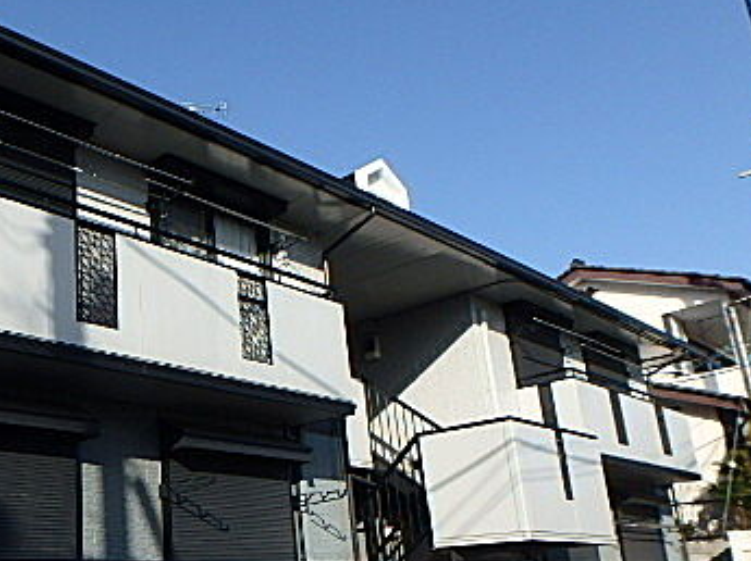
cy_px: 337
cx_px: 122
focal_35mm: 39
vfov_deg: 36.6
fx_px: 845
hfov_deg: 44.9
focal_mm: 3.7
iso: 125
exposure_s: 1/500
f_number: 6
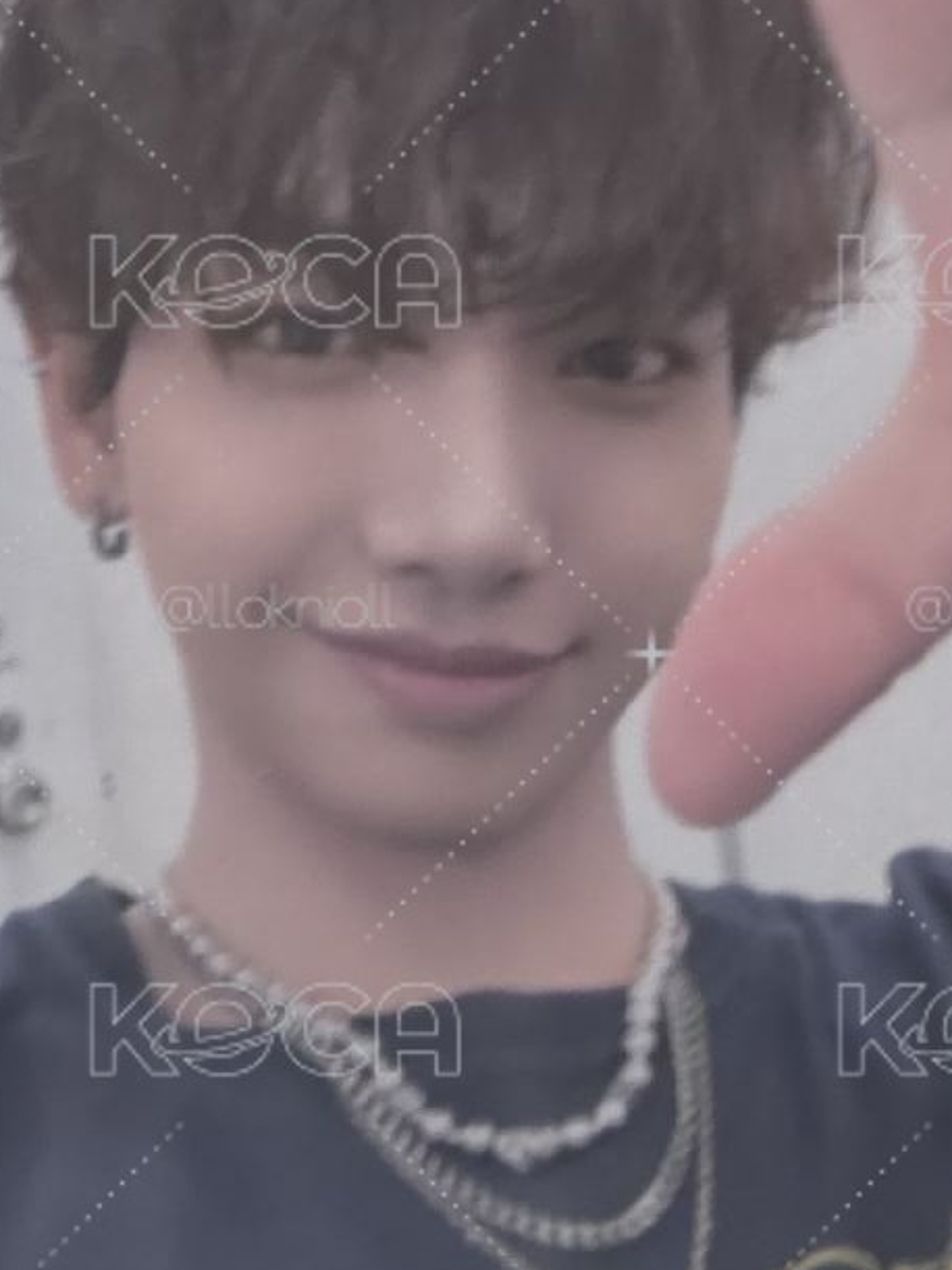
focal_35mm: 217
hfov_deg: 6.8
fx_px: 7960
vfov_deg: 9.1
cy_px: 403
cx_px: 651
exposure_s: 1/30
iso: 200
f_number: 2.4
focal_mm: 7
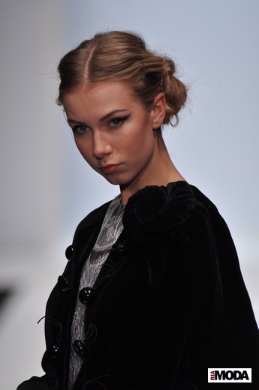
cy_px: 195
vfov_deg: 6.9
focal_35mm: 300
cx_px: 130
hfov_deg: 4.6
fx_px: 3248
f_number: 3.5
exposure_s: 1/250
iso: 640
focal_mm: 200
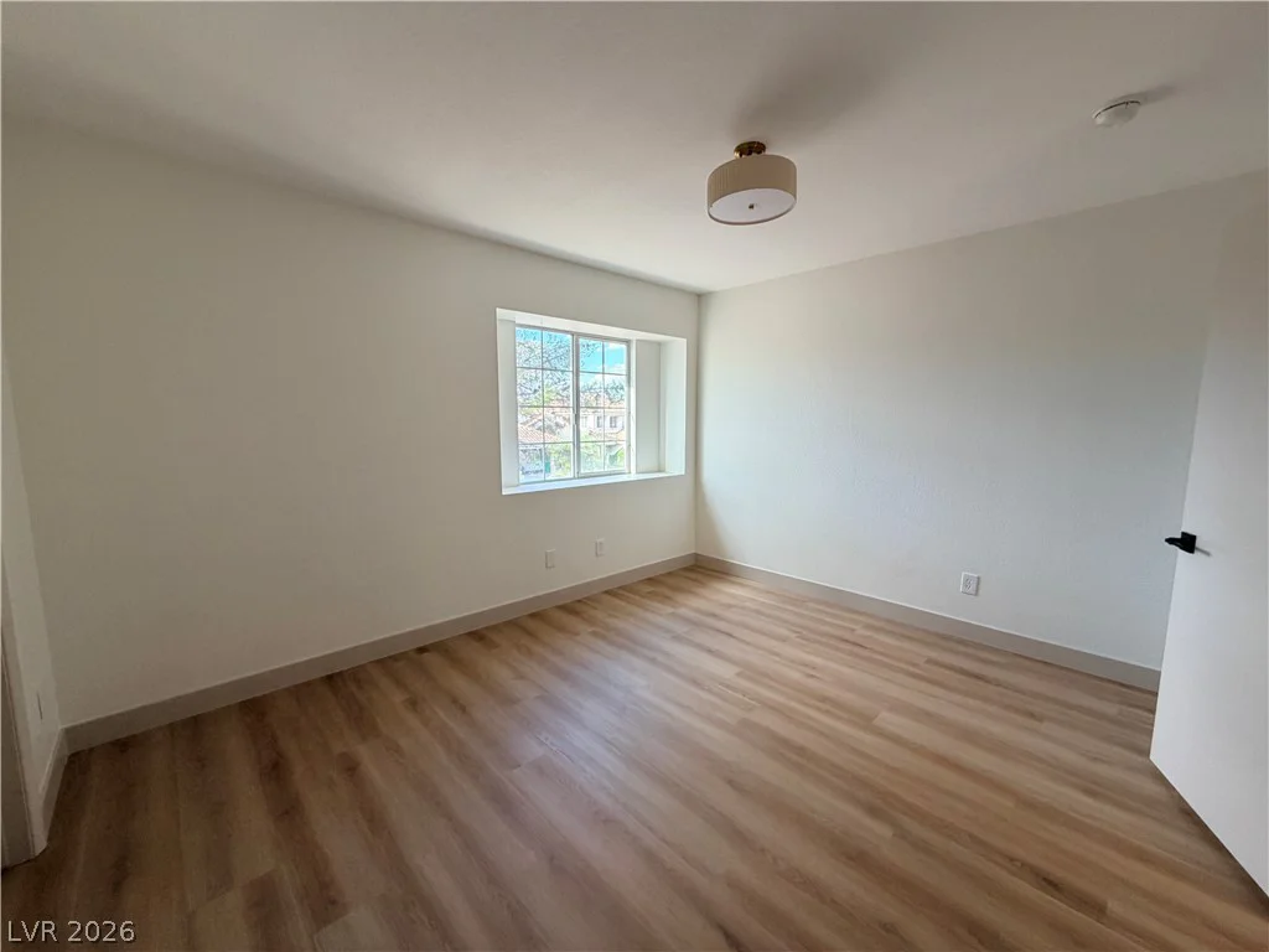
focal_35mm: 14
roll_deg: +0.3
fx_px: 513
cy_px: 476
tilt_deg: -6.1
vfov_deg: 85.7
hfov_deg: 102.1
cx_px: 634
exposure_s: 1/121
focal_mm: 2.22
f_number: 2.2
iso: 160
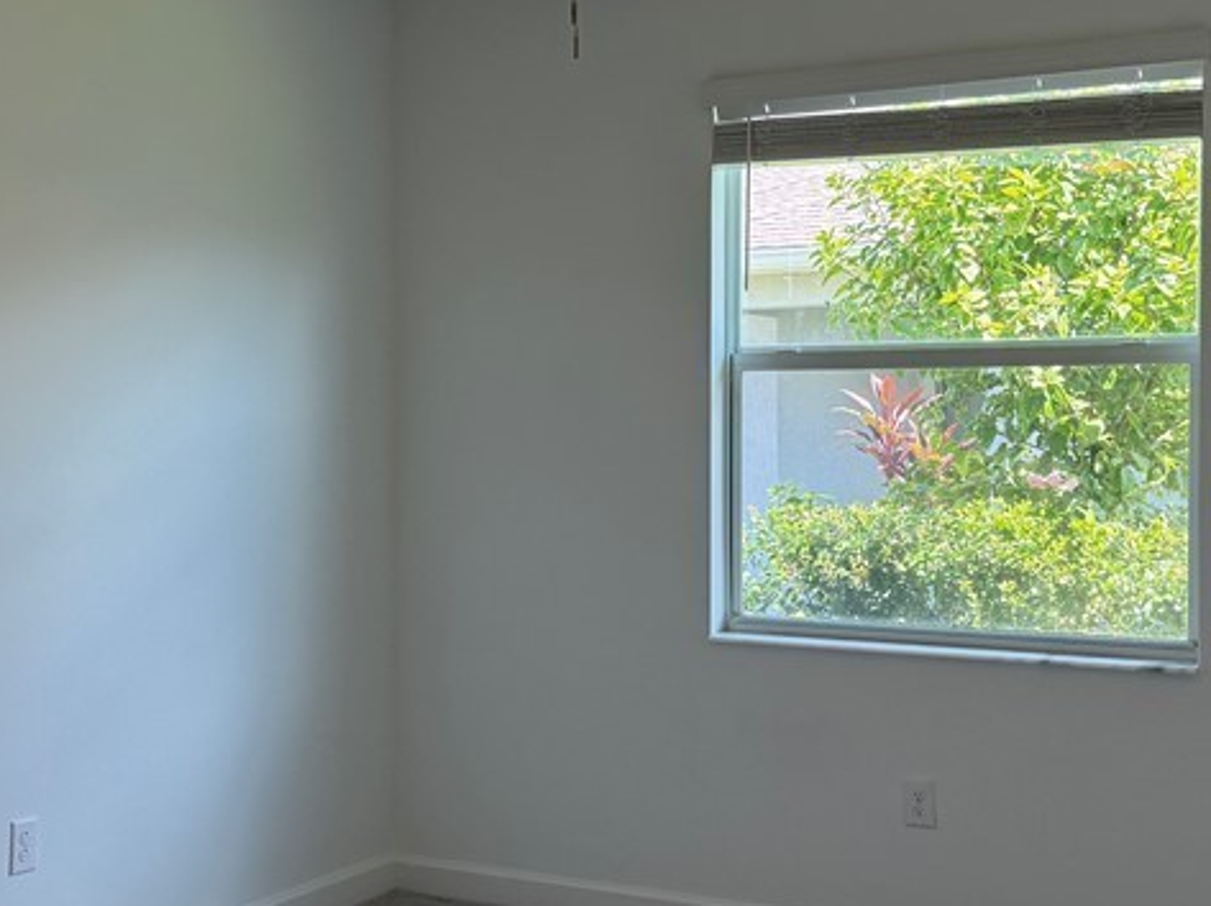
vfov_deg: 28.0
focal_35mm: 52
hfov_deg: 36.8
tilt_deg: -0.4
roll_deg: -0.3
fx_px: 1818
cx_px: 558
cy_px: 463
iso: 160
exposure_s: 1/240
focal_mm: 6.76
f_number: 1.78
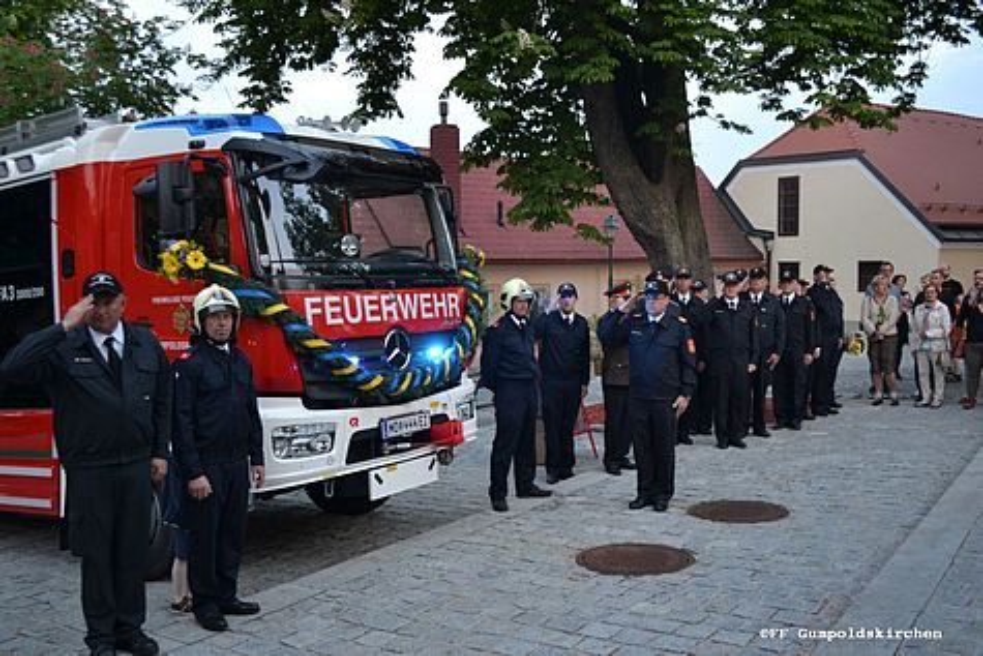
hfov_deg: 53.1
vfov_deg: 36.9
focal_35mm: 36
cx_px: 492
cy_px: 328
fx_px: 983
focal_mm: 24
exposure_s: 1/20
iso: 400
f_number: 4
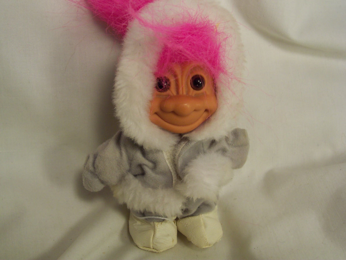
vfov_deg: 38.7
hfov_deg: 50.1
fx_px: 370
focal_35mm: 37
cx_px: 173
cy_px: 130
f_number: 2.8
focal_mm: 5.6
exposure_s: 1/250
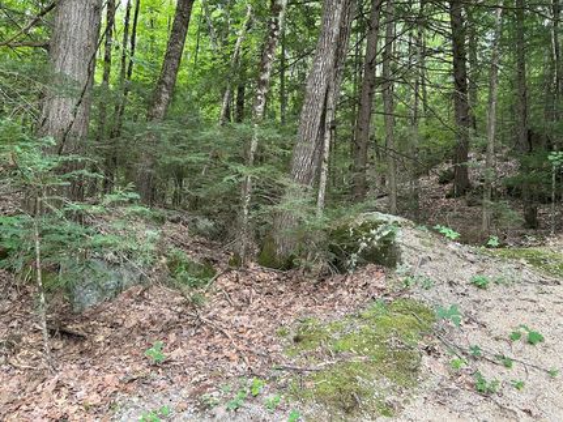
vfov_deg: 53.0
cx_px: 282
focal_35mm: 26
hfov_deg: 67.3
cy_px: 211
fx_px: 423
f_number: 1.5
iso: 100
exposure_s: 1/121
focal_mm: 5.7
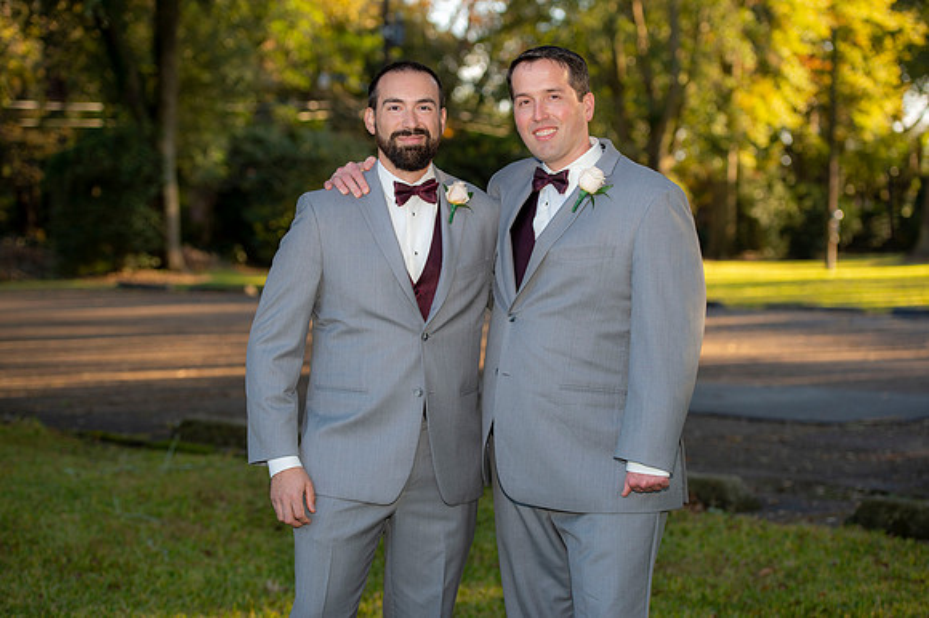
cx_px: 464
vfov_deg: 17.0
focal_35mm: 80
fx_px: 2063
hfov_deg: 25.4
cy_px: 309
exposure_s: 1/250
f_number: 3.5
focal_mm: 80
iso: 200
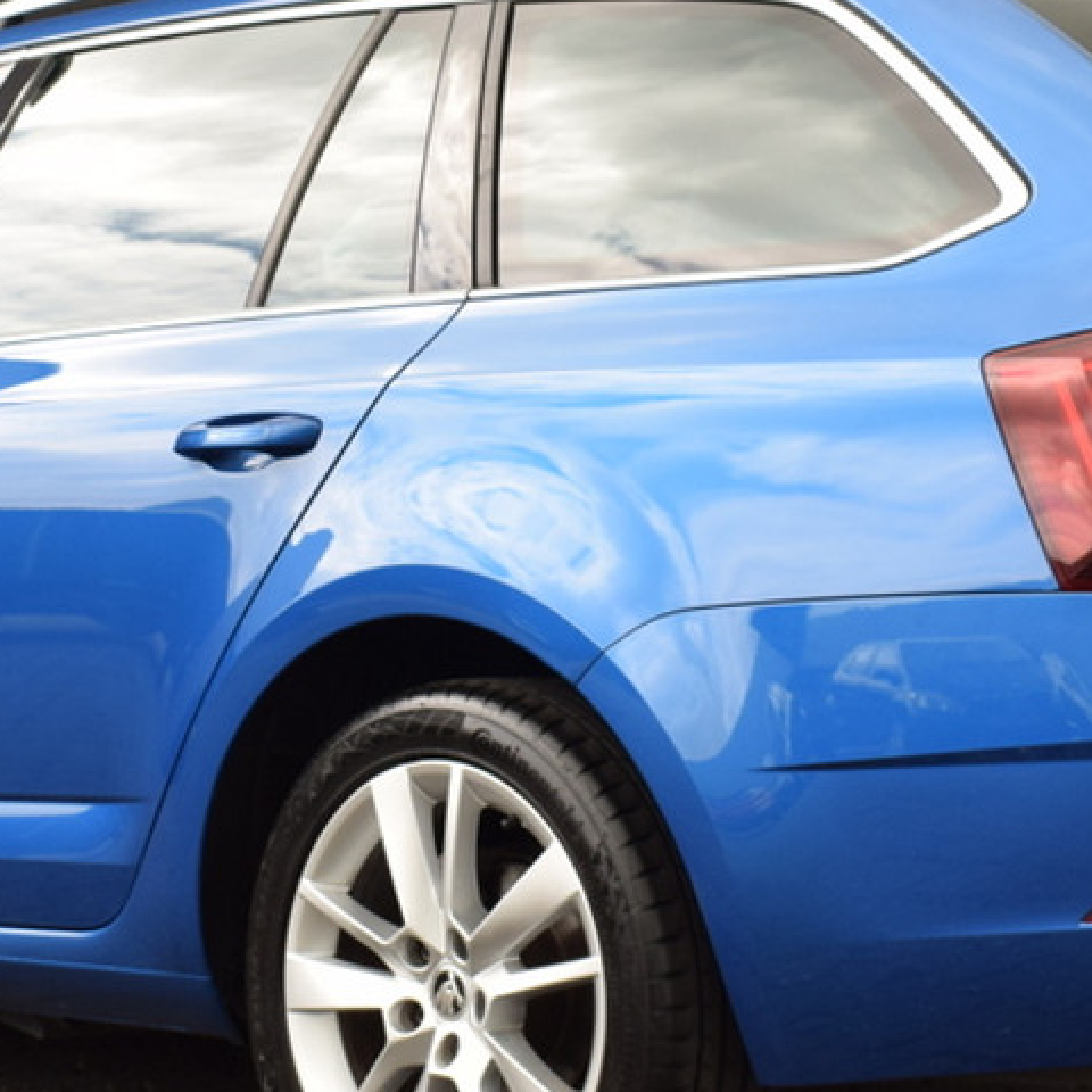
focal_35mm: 104
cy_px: 340
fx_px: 3712
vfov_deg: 16.7
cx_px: 539
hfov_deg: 16.7
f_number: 8
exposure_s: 1/250
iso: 400
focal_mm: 28
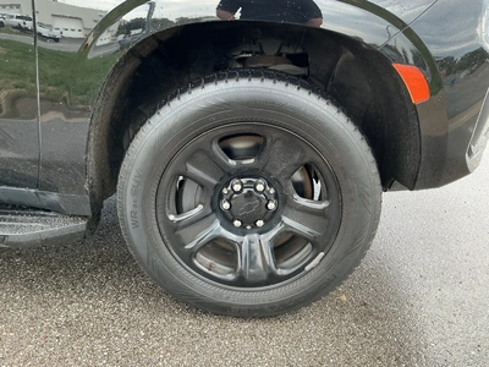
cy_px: 184
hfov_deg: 63.4
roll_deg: -6.3
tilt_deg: -18.6
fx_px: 396
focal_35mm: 28
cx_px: 244
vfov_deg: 49.7
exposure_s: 1/122
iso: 50
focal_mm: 3
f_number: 1.8
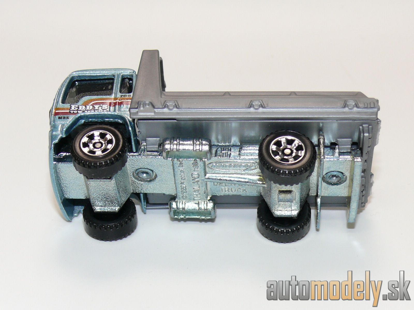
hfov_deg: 22.0
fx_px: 1064
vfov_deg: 16.6
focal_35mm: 89
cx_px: 207
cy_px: 155
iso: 100
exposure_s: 1/30
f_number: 4
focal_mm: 12.5
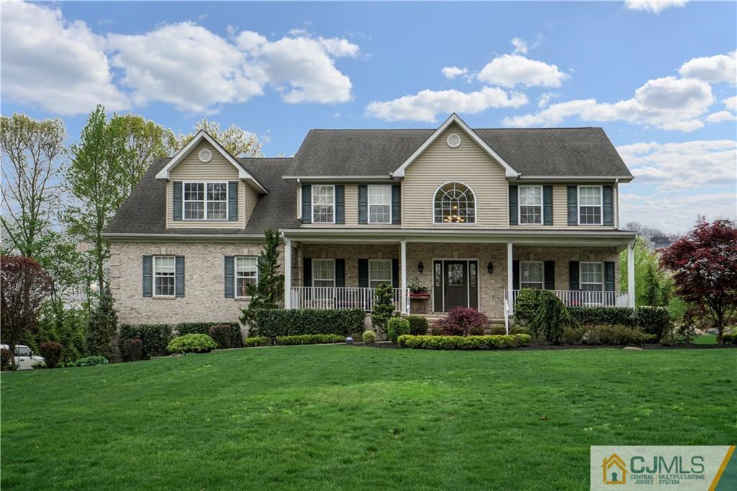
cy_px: 246
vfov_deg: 37.8
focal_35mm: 35
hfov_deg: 54.4
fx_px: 716
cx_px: 368
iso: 500
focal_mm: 35
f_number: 18
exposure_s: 1/60
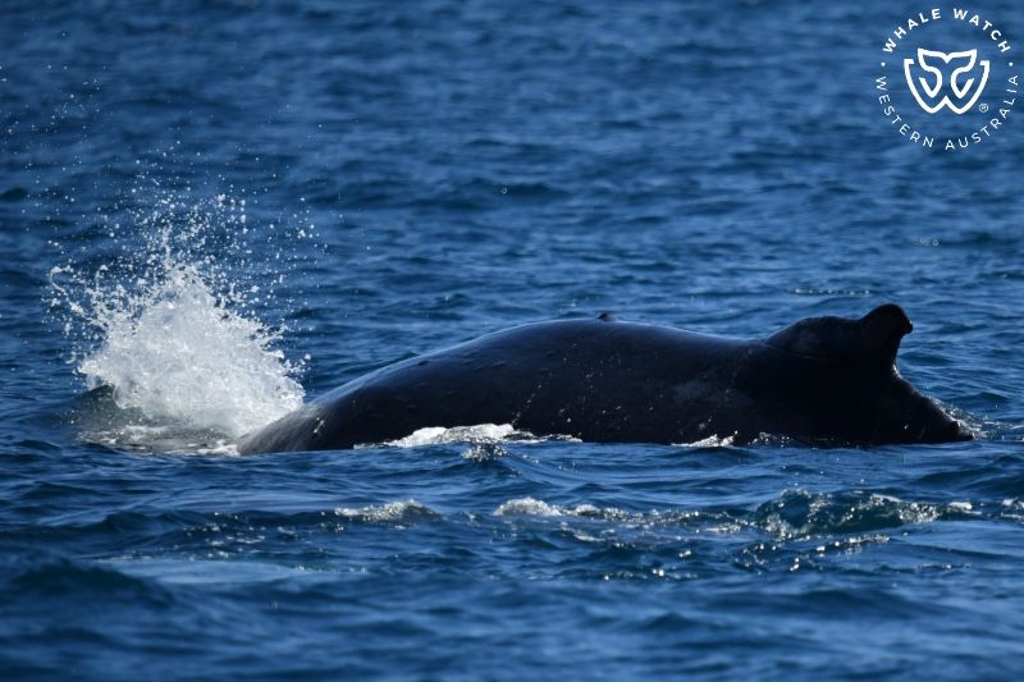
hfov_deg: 3.4
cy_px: 341
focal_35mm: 600
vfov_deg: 2.3
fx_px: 17062
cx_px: 512
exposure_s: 1/8000
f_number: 6.3
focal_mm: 600
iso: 1000
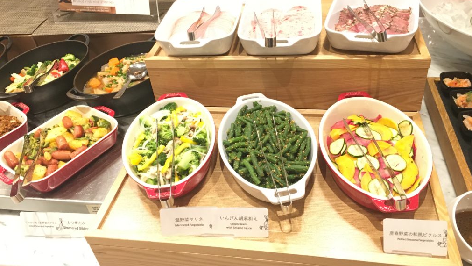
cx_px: 237
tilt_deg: -34.5
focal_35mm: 32
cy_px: 101
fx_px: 401
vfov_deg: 36.5
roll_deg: +8.4
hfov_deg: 61.0
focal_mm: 4.15
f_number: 2.2
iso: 200
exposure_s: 1/30
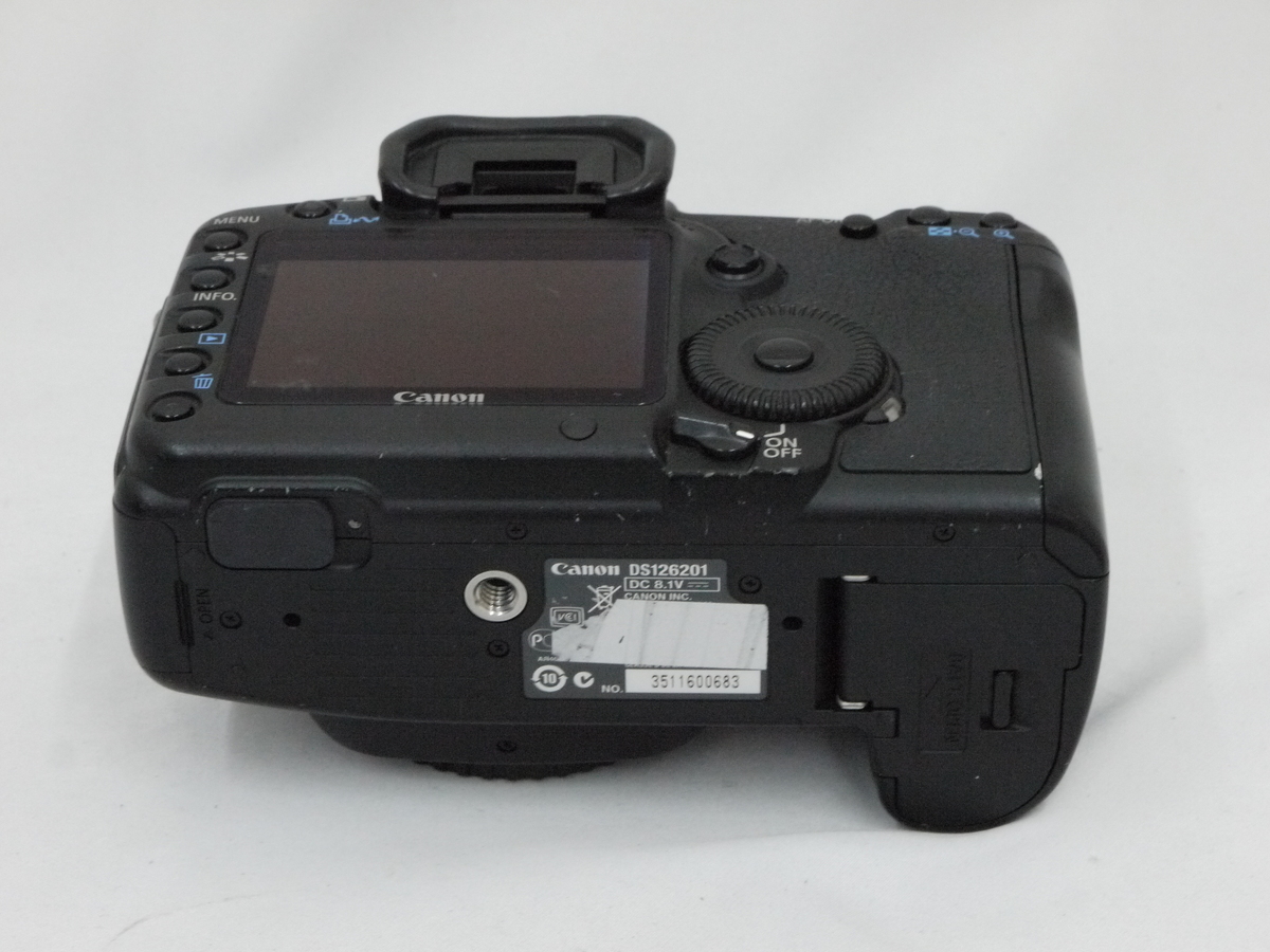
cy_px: 476
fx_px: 3302
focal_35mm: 90
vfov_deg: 16.4
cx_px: 635
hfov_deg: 21.8
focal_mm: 45
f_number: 14
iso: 1600
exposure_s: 1/30
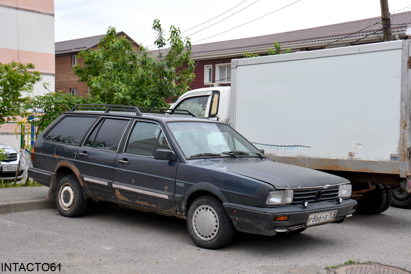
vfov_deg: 28.1
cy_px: 137
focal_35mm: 48
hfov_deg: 41.1
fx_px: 548
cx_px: 206
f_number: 5.6
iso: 200
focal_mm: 32
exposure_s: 1/125
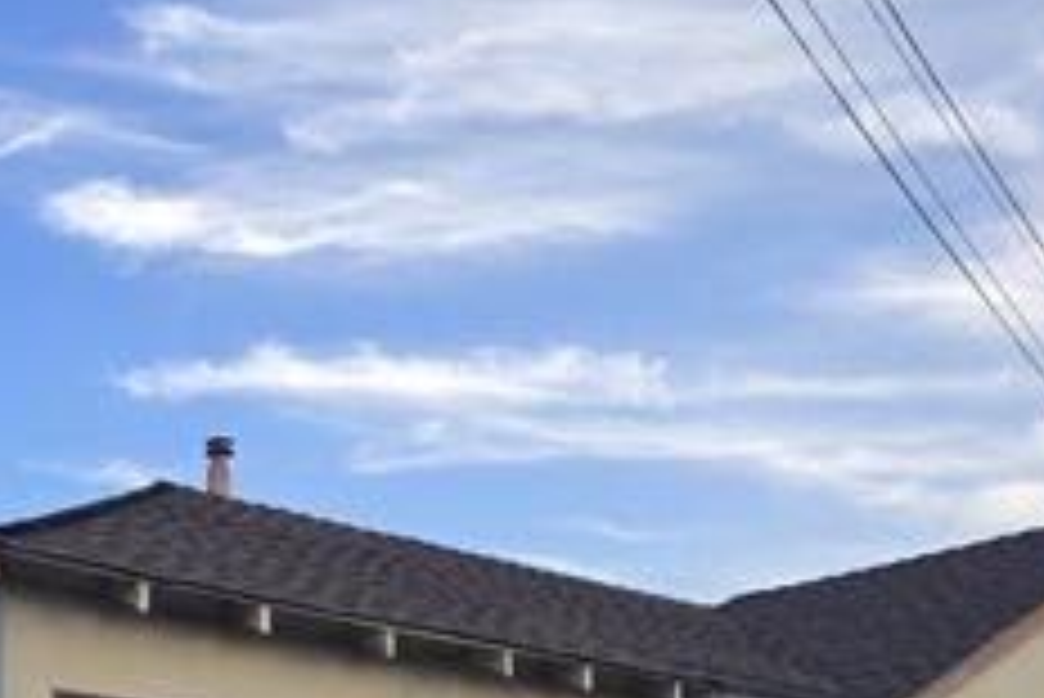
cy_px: 892
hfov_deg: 29.6
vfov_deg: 19.2
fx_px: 1915
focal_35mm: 66
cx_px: 171
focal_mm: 6.3
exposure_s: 1/180
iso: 12
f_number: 1.7
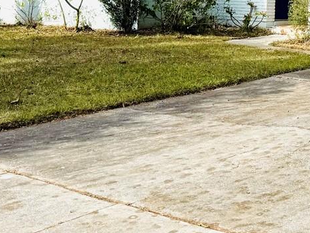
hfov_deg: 22.8
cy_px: -123
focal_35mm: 82
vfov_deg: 16.3
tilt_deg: +8.4
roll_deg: -0.2
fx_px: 734
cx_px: 320
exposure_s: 1/4310
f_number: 1.78
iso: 80
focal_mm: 6.76
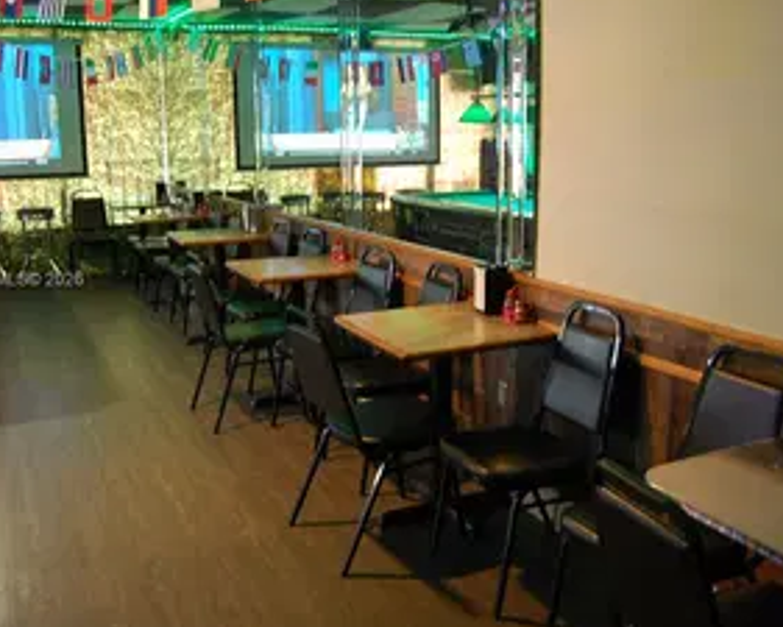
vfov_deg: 41.1
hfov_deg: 50.2
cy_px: 281
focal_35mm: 36
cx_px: 418
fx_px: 835
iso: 800
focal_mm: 18
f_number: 3.5
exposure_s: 1/10
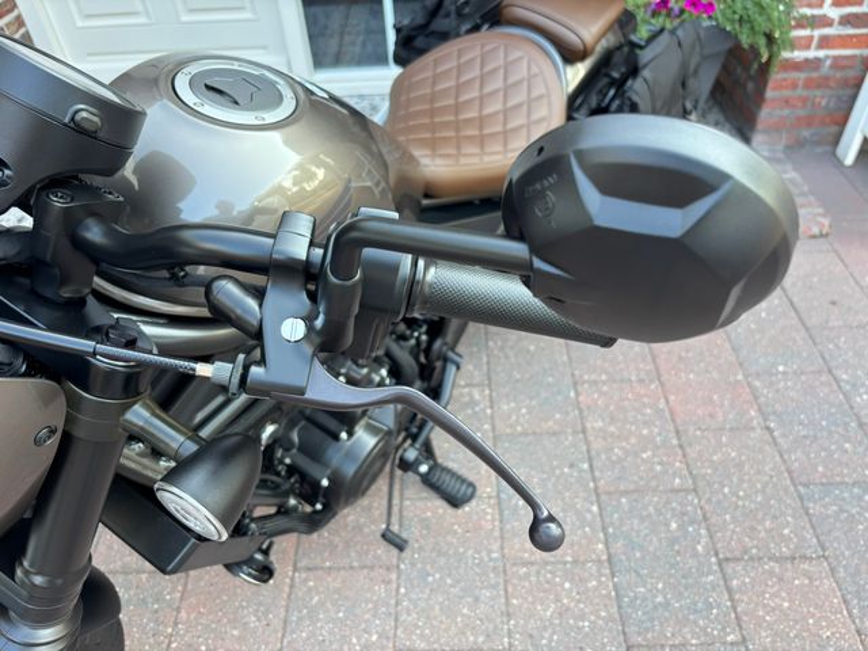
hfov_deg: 67.3
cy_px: 326
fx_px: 652
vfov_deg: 53.1
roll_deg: +3.9
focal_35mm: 26
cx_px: 434
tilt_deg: -43.2
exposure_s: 1/121
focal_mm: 5.96
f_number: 1.6
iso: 64
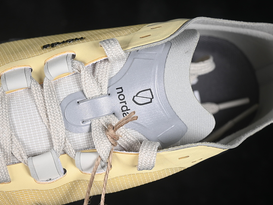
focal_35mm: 82
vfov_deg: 18.0
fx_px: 647
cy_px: 102
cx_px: 130
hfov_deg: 23.8
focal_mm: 50
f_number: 7.1
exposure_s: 1/80
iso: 160
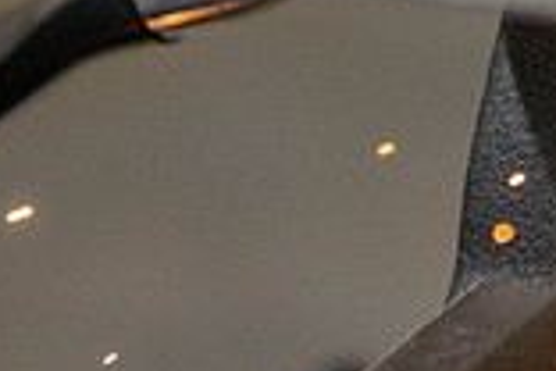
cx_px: 759
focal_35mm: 261
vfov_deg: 5.2
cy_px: -212
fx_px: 4031
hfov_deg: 7.8
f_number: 3.5
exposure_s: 1/1000
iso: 1600
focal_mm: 70
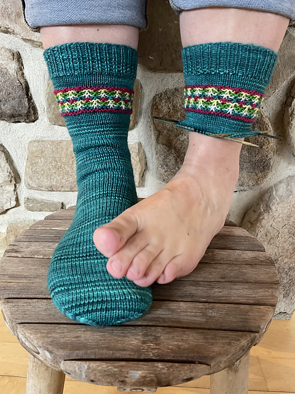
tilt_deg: -23.2
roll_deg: -2.5
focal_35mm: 26
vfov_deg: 67.3
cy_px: 197
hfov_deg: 53.1
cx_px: 148
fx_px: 295
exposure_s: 1/50
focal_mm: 4.2
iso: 200
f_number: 1.6
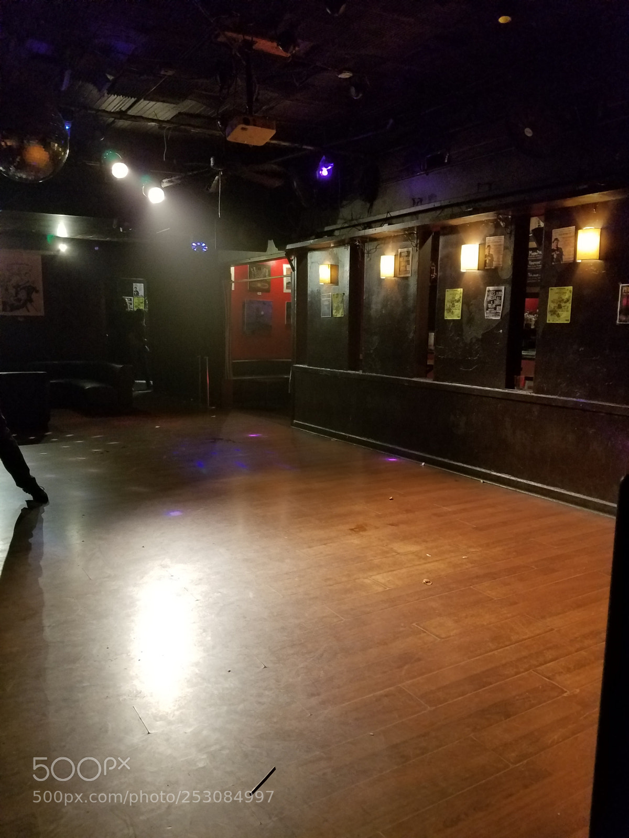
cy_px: 419
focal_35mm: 26
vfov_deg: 67.3
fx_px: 630
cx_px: 314
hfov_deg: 53.1
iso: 320
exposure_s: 1/60
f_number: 1.7
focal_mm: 4.2
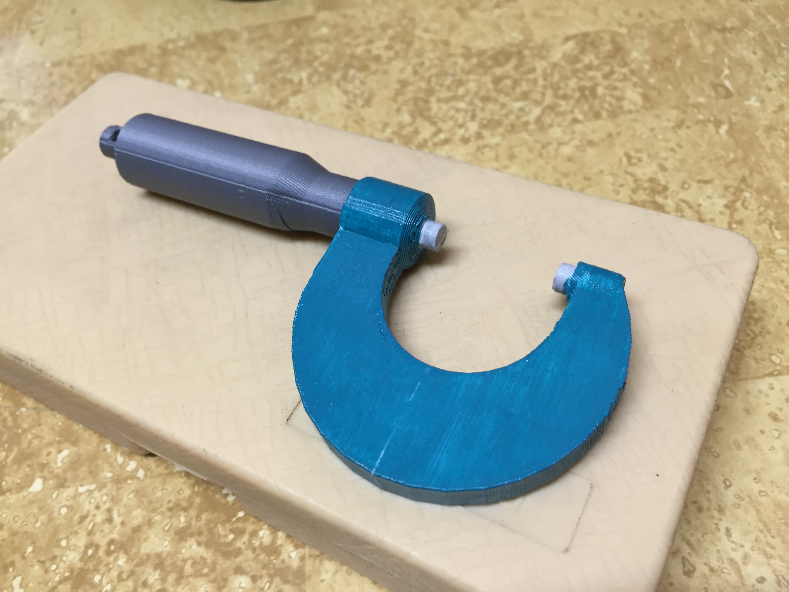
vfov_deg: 48.2
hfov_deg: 61.7
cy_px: 296
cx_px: 394
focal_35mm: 29
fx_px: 661
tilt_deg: -52.6
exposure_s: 1/33
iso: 80
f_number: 2.2
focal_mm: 4.15
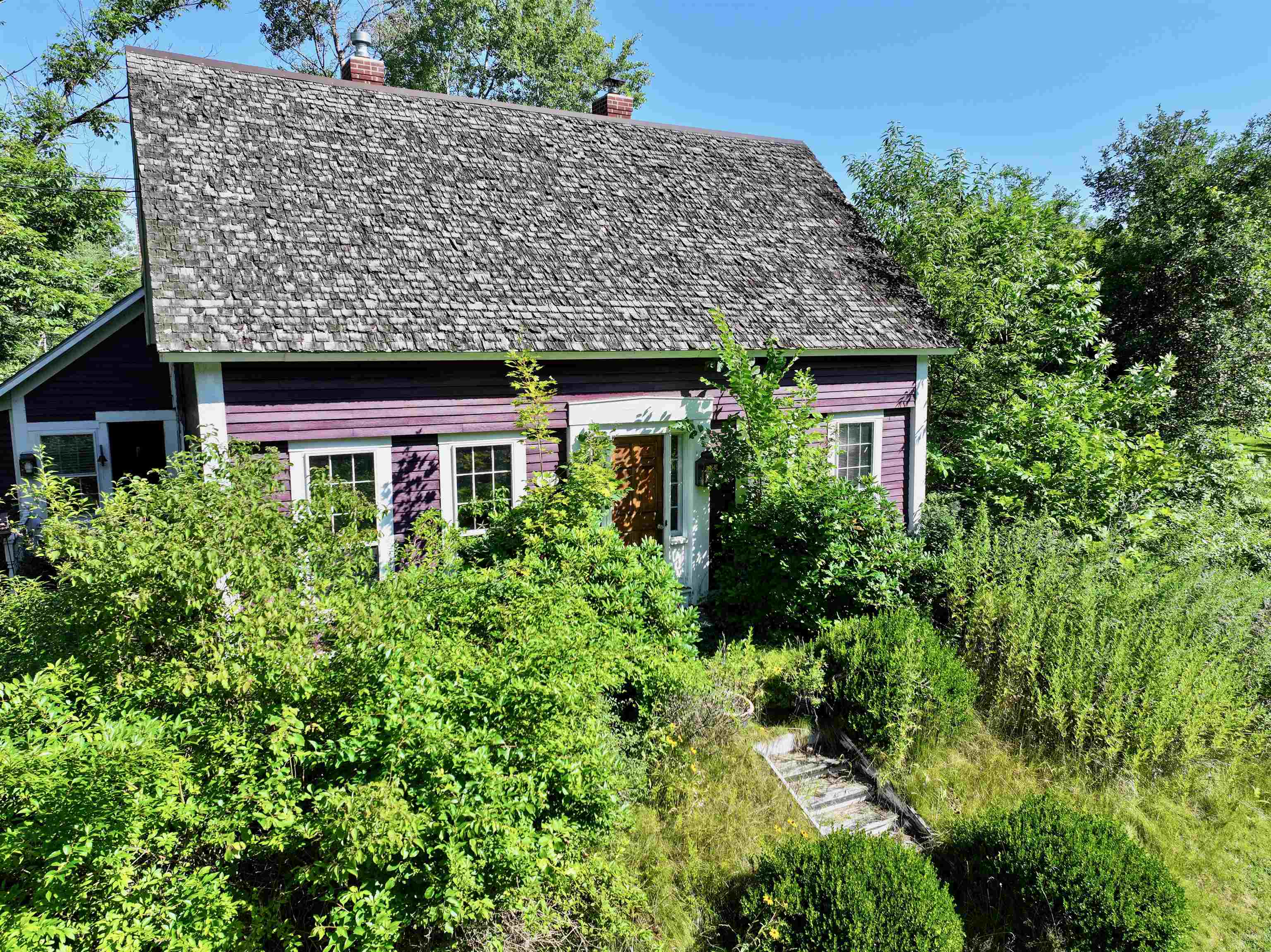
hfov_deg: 71.6
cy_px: 476
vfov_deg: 56.8
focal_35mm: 24
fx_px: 881
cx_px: 636
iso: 100
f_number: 2.8
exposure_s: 1/1000
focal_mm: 12.29
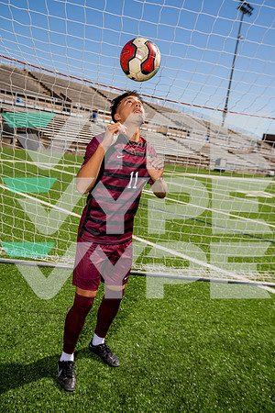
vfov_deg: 58.7
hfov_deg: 41.1
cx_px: 138
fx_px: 367
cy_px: 206
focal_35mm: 32
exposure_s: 1/1000
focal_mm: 32
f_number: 4
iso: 100
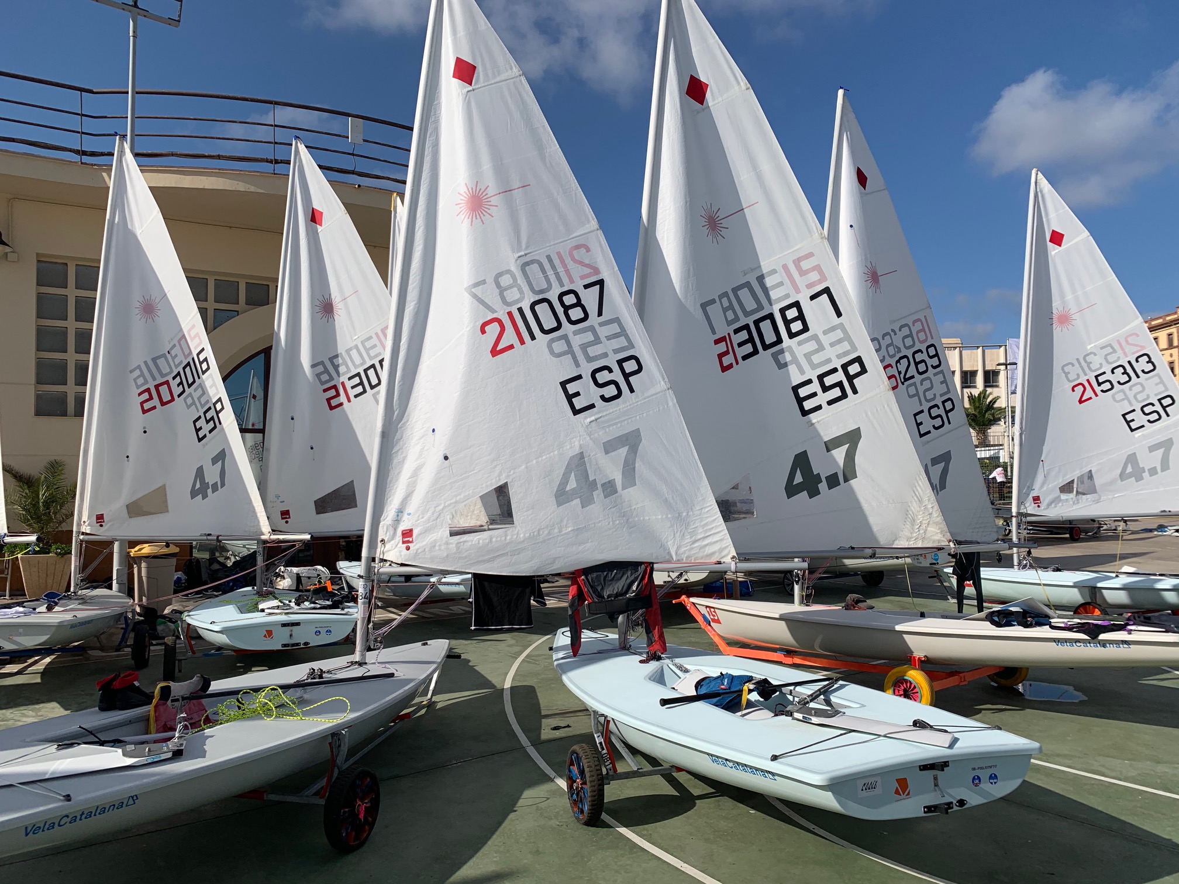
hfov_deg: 67.3
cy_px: 442
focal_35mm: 26
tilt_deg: +6.0
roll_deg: -1.4
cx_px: 590
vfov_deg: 53.1
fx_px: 886
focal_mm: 4.25
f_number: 1.8
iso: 25
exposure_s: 1/4464
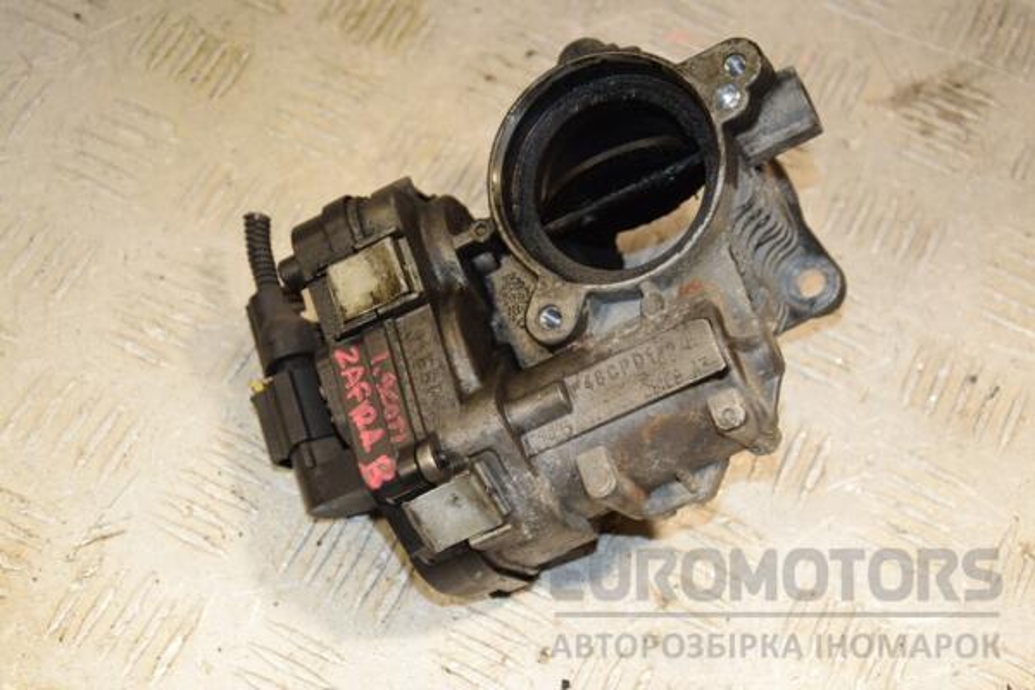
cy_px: 345
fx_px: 2156
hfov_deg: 27.0
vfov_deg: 18.2
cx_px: 518
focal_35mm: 75
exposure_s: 1/200
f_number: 6.3
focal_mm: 50
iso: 800
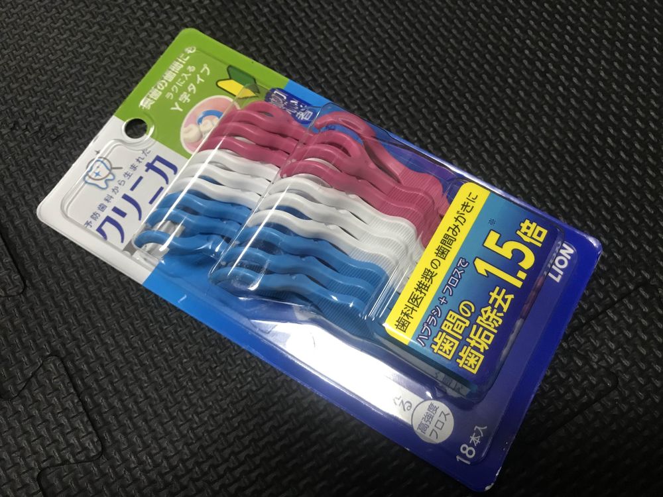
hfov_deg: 63.4
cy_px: 248
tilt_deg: -70.8
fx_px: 536
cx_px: 332
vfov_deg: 49.7
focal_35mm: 28
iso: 80
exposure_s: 1/17
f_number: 1.8
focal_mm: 3.99
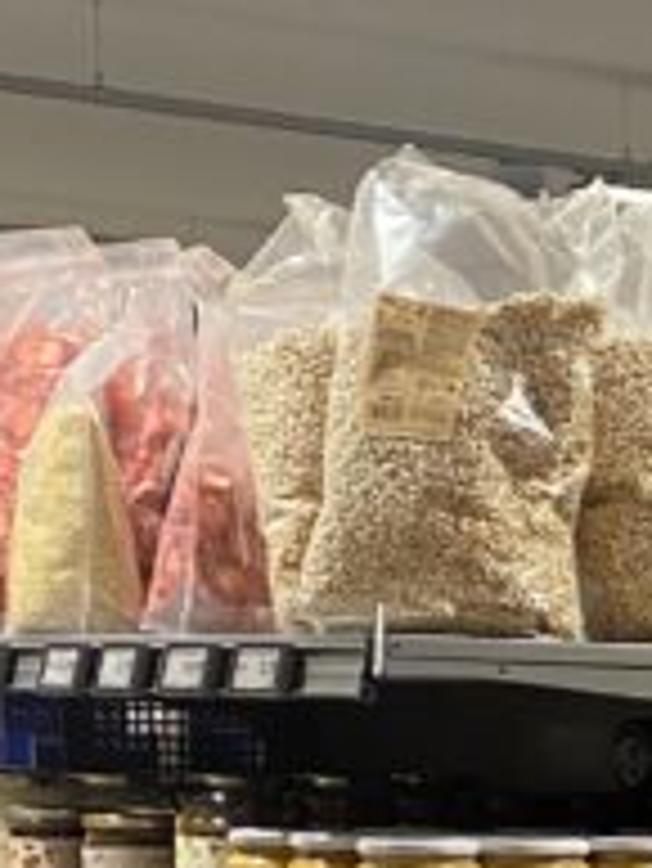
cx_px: 1614
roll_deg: -0.2
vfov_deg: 13.7
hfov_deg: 9.5
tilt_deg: -6.7
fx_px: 3462
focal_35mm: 138
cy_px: 1151
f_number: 1.8
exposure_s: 1/81
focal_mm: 4.25
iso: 125
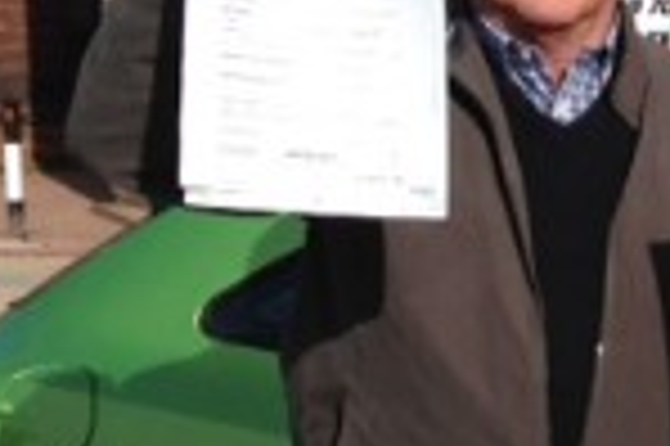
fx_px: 2138
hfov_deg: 16.7
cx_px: 886
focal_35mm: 115
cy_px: 372
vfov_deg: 11.8
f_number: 2.4
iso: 50
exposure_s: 1/1642
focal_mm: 4.12
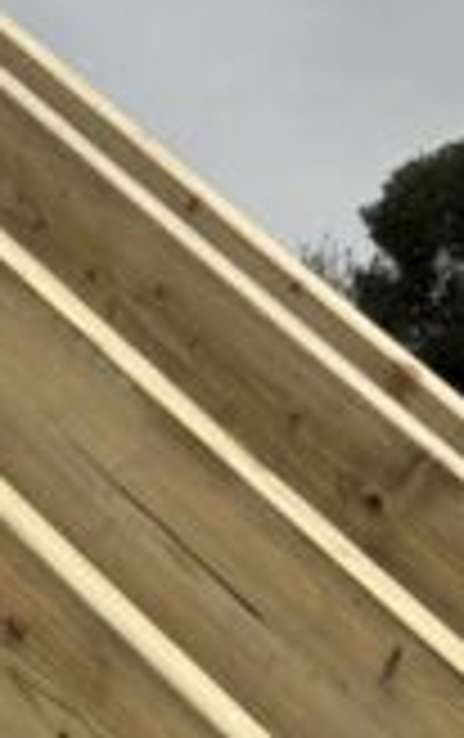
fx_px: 3468
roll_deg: -0.8
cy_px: 1026
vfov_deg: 11.7
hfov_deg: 7.6
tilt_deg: -1.6
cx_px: -126
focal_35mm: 172
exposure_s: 1/313
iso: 50
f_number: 1.6
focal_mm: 5.96
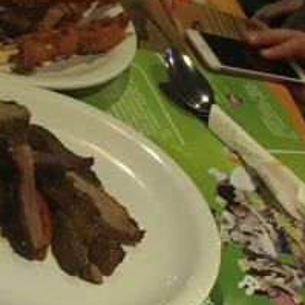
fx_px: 897
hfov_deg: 19.3
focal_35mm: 90
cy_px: 236
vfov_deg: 19.1
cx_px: 120
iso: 200
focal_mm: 4.15
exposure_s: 1/20
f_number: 2.2
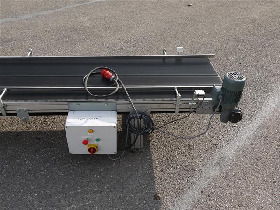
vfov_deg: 44.2
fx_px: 259
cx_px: 140
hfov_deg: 56.8
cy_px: 105
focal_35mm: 32
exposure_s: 1/250
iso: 100
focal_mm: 16
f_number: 6.3
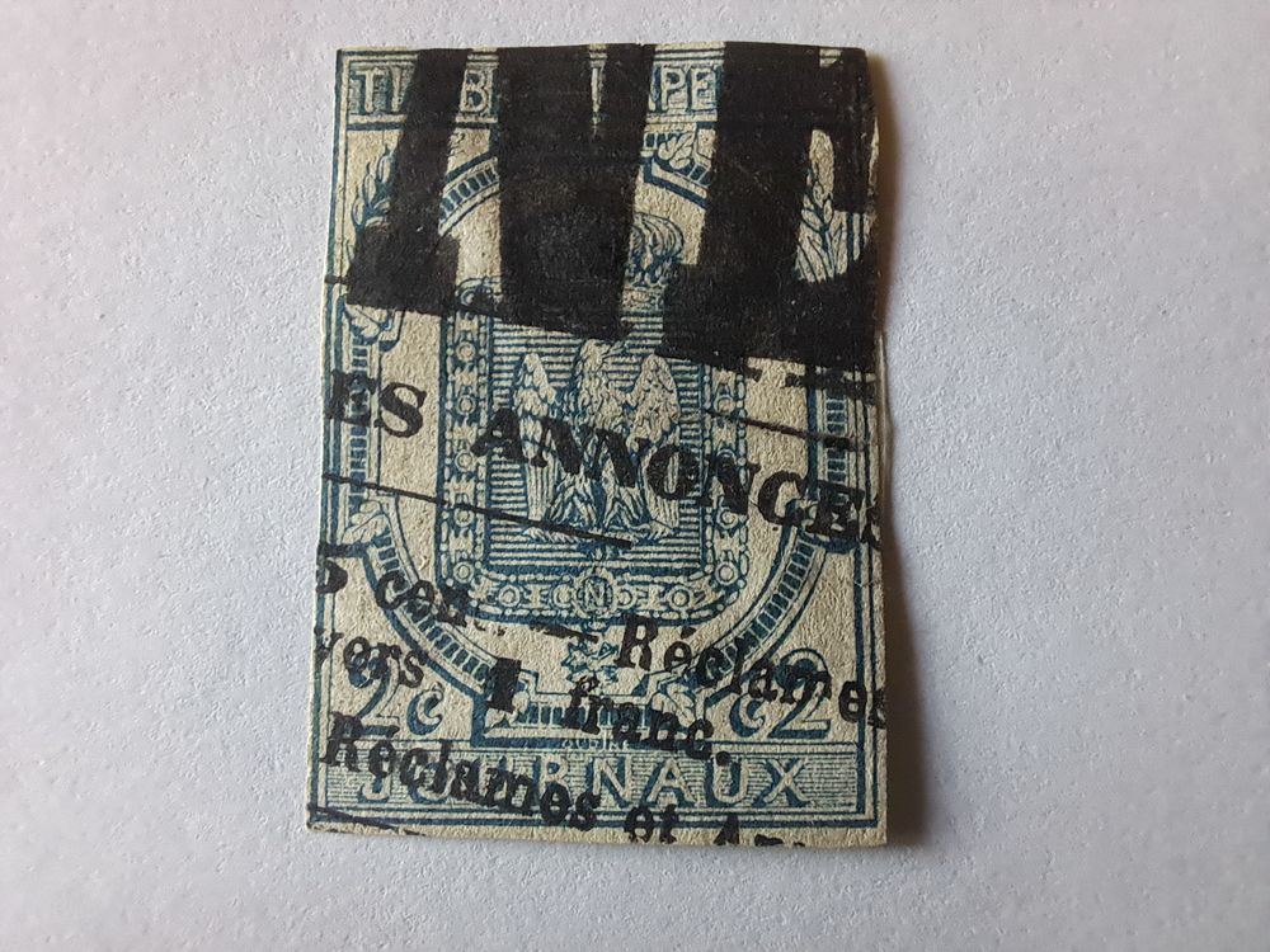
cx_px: 635
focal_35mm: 25
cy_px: 476
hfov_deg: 69.4
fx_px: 917
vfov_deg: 54.9
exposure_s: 1/33
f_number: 2.4
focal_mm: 2.13
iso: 160
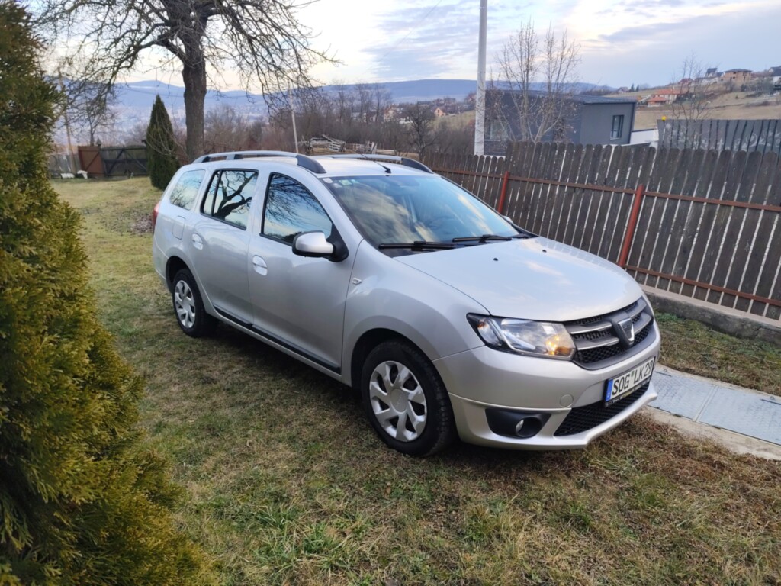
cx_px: 390
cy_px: 293
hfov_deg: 73.9
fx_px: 519
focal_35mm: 23
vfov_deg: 58.9
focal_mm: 6.19
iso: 65
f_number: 1.65
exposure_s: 1/100
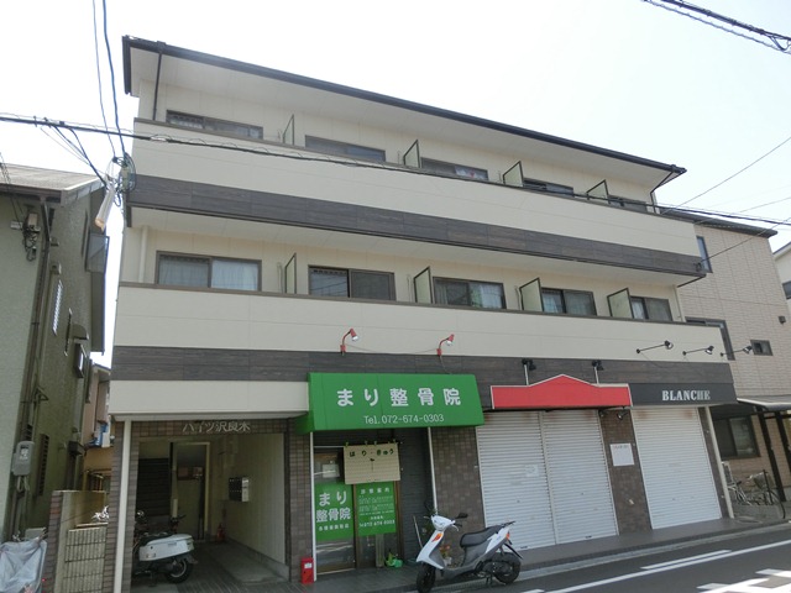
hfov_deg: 71.6
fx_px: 548
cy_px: 296
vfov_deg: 56.8
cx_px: 396
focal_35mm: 24
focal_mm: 4.24
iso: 80
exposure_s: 1/640
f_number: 3
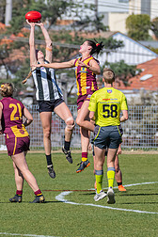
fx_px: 7386
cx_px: 113
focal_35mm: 1122
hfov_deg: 1.2
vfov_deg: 1.8
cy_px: 137
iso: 800
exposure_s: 1/5000
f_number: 8
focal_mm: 320
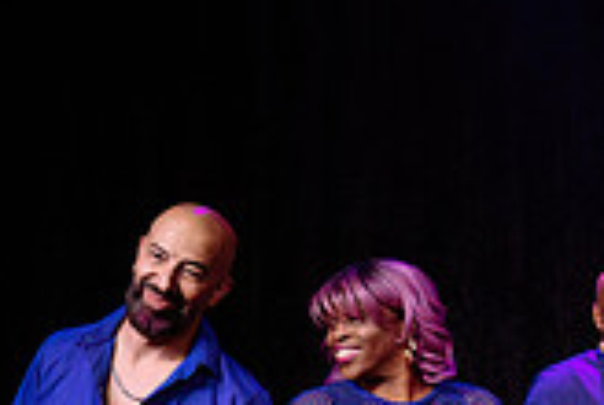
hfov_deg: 13.4
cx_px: 909
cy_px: 460
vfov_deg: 9.5
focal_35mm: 144
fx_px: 2420
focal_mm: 32
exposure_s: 1/400
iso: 1000
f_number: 3.2
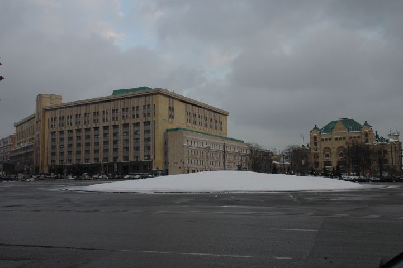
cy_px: 134
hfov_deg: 53.2
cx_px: 202
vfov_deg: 36.8
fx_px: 403
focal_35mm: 36
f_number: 7.1
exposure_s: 1/100
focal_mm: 24
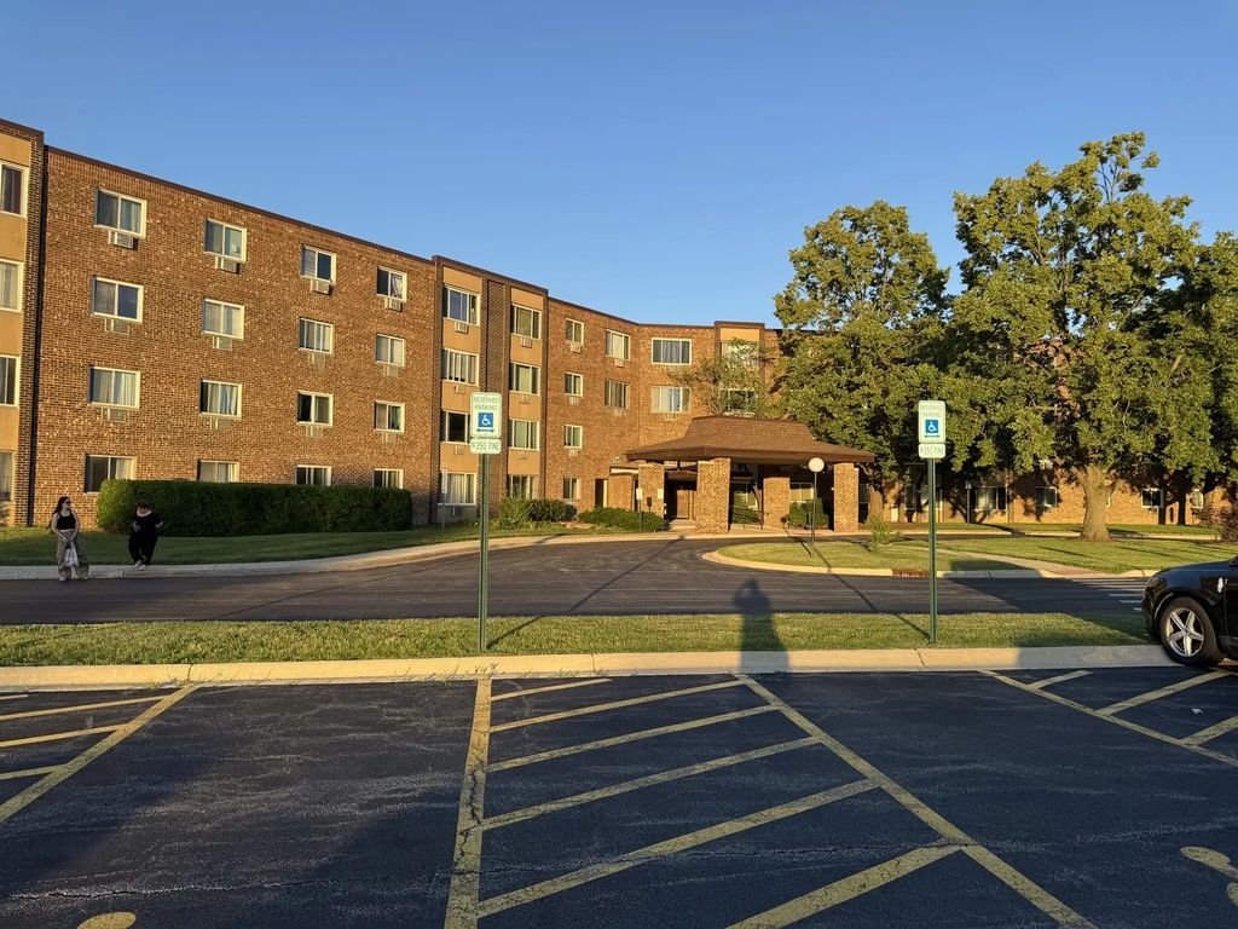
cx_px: 619
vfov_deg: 56.8
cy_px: 464
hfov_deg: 71.6
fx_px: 858
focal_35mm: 24
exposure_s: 1/1425
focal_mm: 6.76
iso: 80
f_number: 1.78
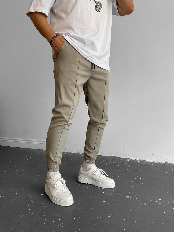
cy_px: 116
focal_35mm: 29
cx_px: 87
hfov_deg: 48.2
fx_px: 194
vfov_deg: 61.7
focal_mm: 3
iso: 50
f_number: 1.8
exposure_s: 1/120
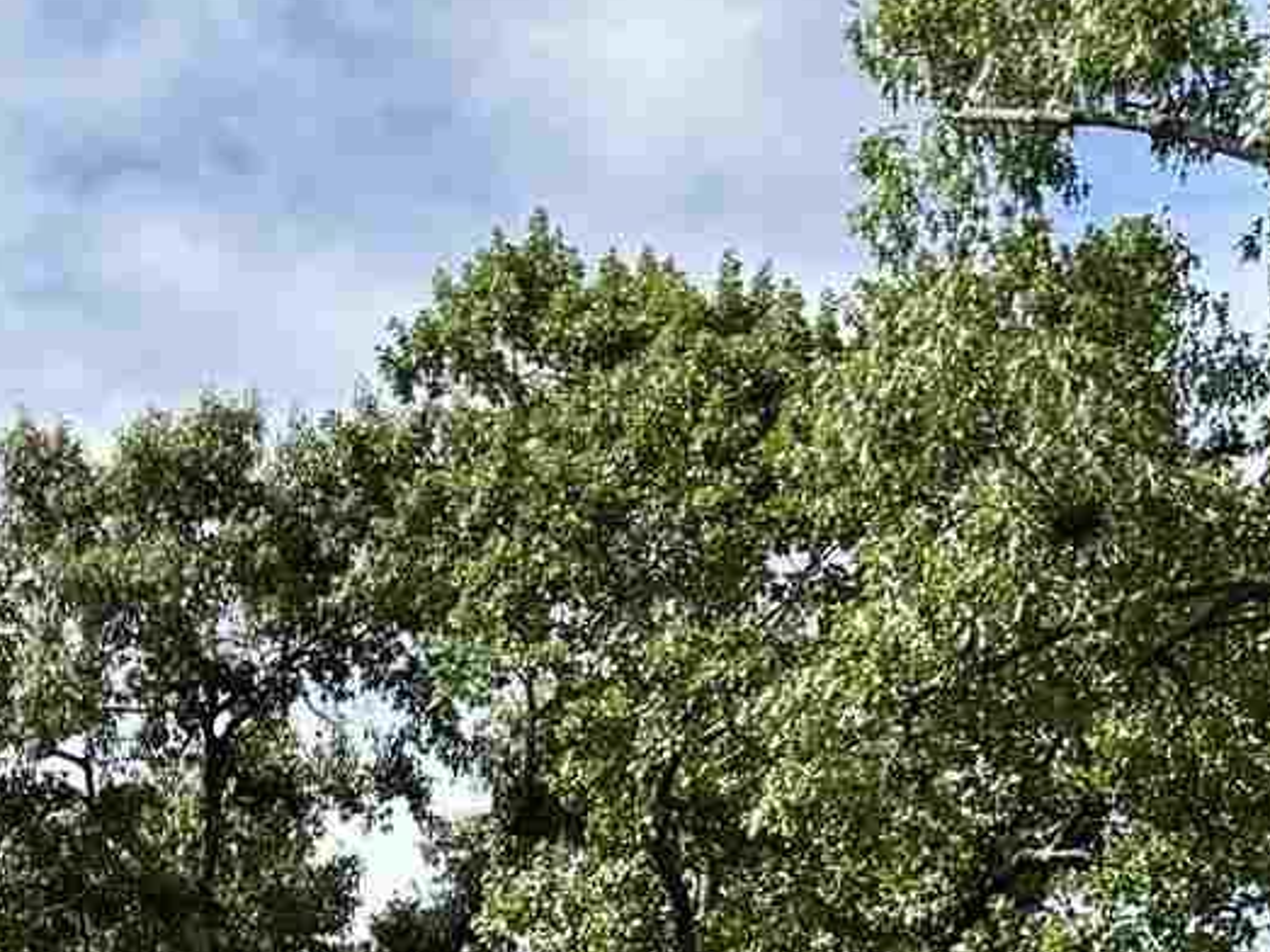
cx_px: -442
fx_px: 5172
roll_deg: -1.1
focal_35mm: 141
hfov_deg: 13.4
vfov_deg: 9.3
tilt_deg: -3.8
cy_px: 2351
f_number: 1.78
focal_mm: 6.76
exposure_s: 1/4405
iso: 100
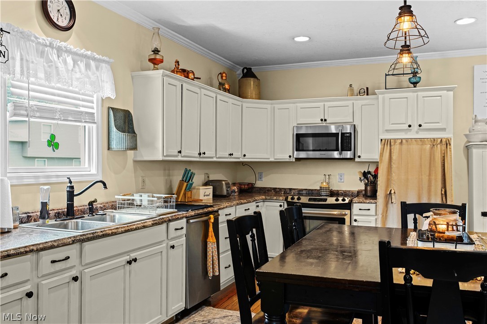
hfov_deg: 58.7
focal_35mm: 32
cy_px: 162
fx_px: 433
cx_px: 244
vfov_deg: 41.1
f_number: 8
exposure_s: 1/1.25
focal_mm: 32
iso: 500
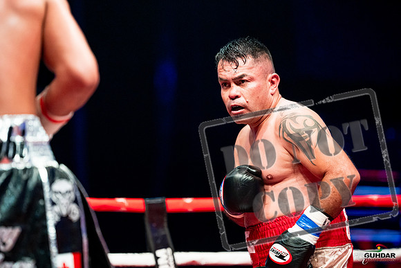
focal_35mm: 150
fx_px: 1671
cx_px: 200
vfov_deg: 9.2
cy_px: 134
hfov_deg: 13.7
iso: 4000
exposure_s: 1/1000
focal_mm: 150
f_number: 2.8
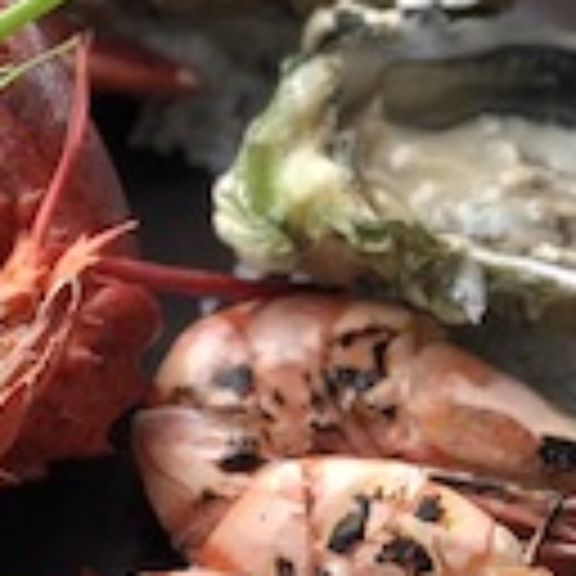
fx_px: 4443
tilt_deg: -55.7
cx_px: -270
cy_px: 711
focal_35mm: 236
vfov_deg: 7.4
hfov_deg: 7.3
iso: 20
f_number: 2.8
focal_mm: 6.6
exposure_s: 1/60
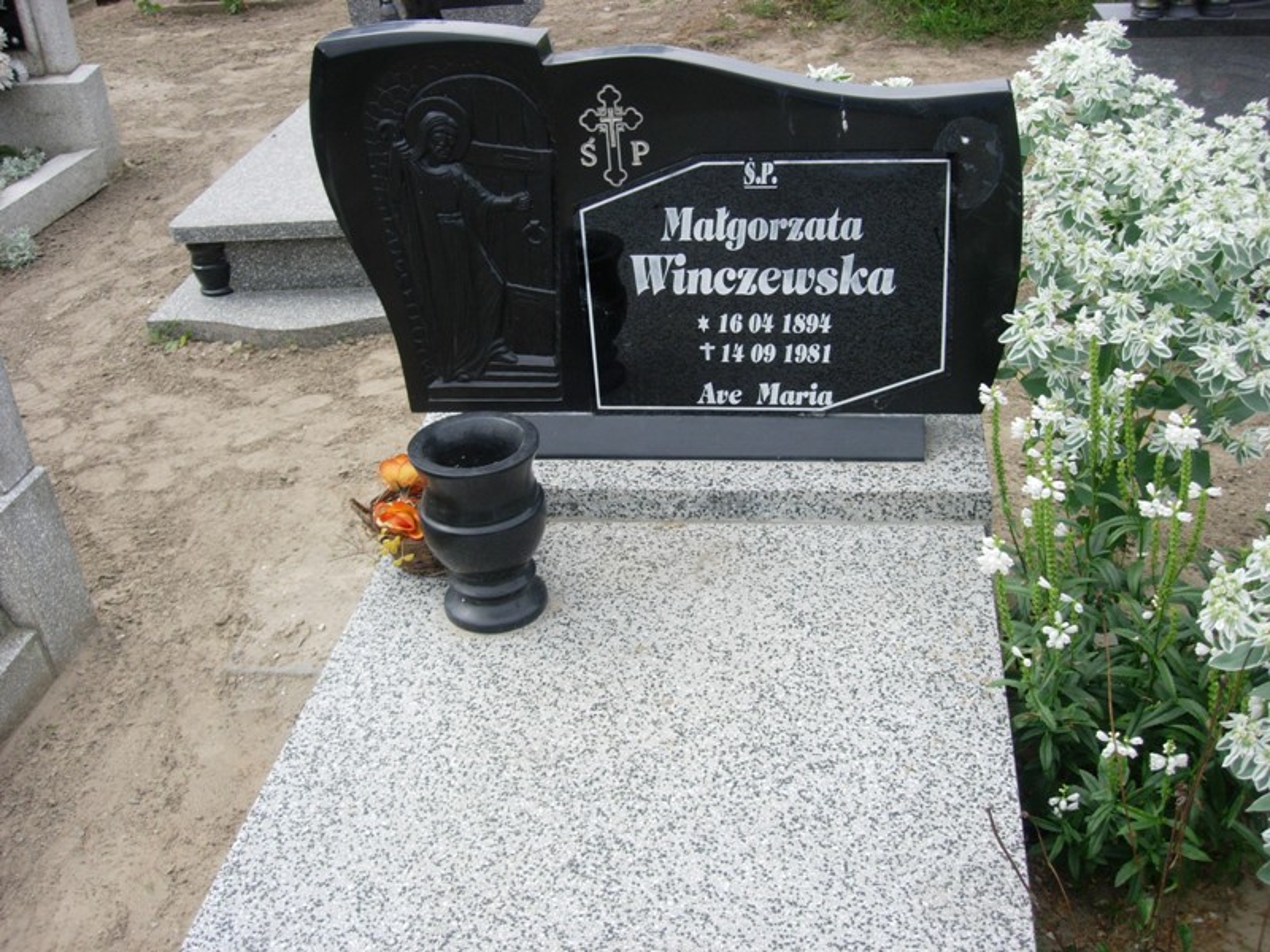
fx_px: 1394
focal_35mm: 38
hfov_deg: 49.0
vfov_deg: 37.7
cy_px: 476
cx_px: 635
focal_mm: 7.8
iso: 64
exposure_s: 1/790
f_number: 2.8
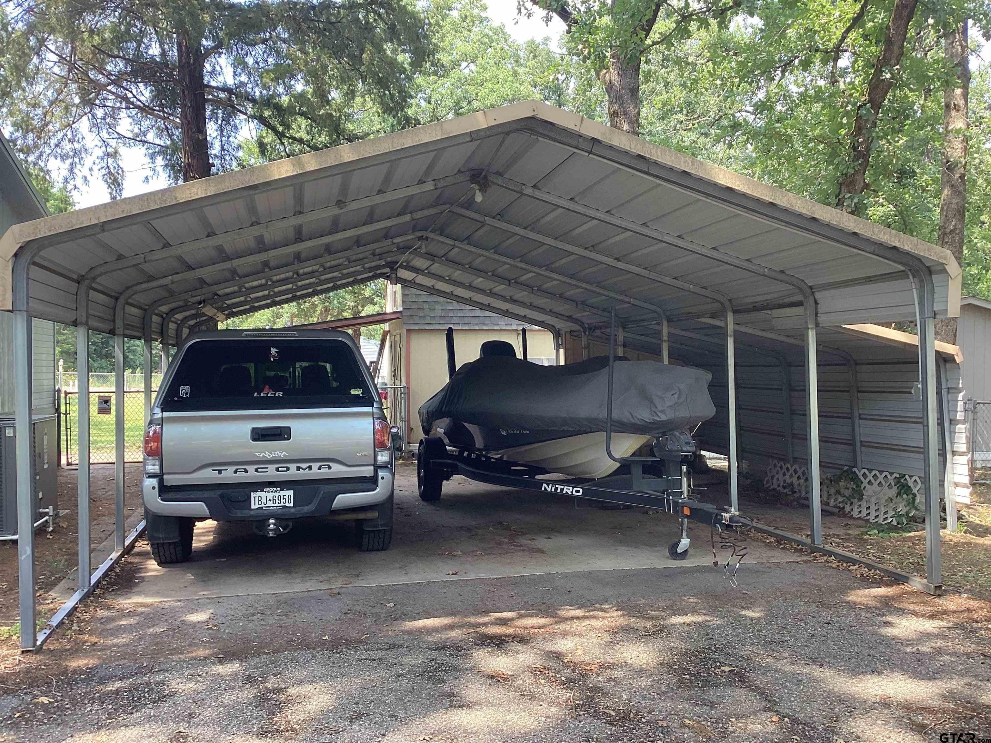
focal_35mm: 31
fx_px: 887
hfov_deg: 58.4
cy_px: 372
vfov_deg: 45.4
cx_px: 496
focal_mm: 3.3
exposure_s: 1/120
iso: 50
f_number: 2.4
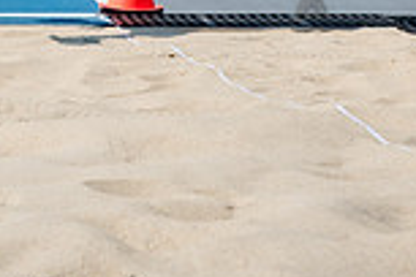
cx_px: -41
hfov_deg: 8.5
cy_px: -159
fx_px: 2785
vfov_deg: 5.6
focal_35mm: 241
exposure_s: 1/2500
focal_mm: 62
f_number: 5.6
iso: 400
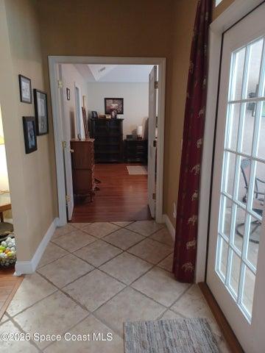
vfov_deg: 69.4
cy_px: 176
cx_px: 132
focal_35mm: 25
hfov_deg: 54.9
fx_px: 255
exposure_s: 1/30
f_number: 1.8
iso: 400
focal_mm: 4.6
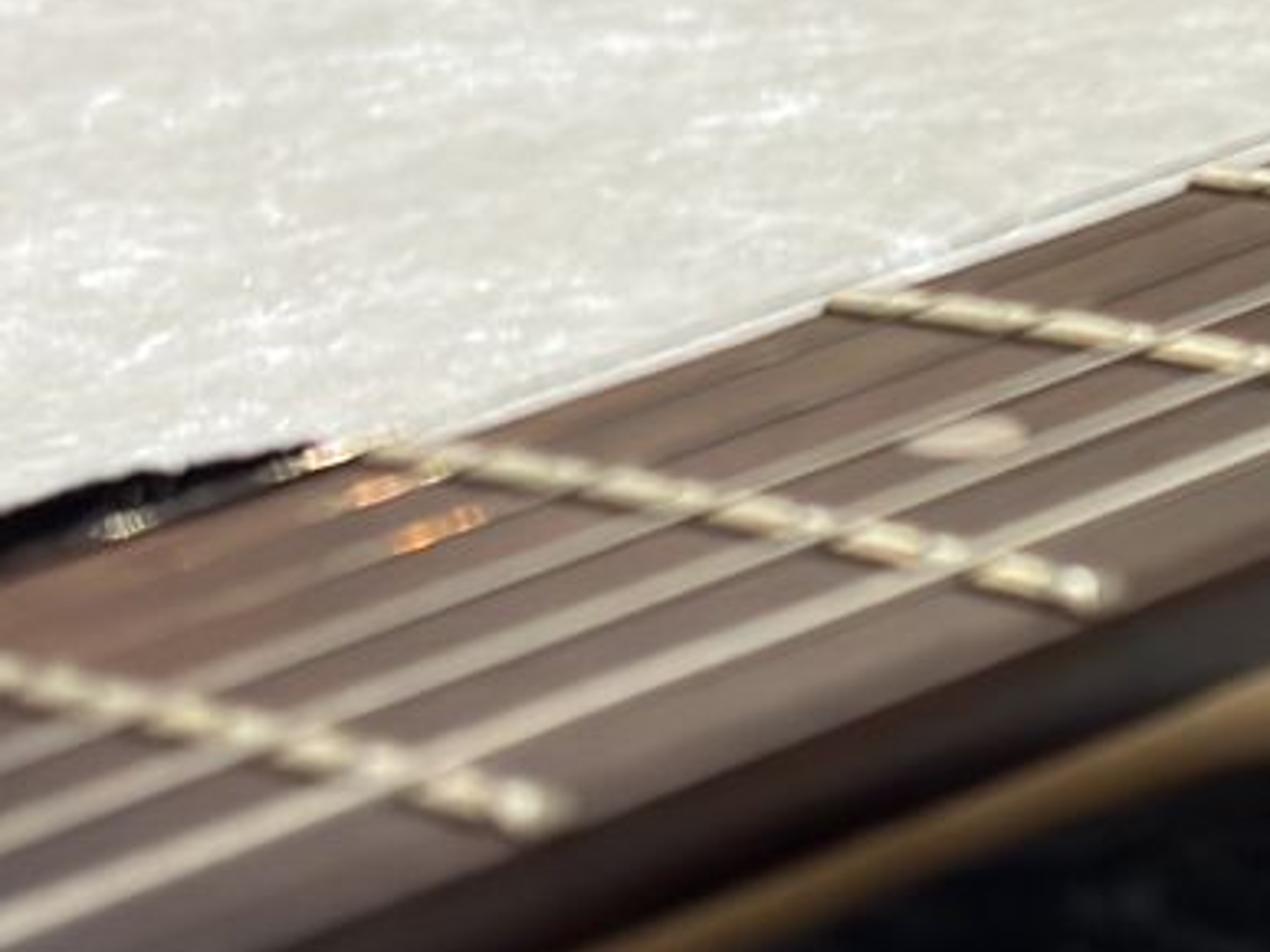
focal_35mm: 172
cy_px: 817
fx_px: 6308
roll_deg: +2.7
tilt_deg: -22.2
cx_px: 1864
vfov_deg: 8.6
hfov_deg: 11.1
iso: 125
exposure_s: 1/60
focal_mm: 5.96
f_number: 1.6
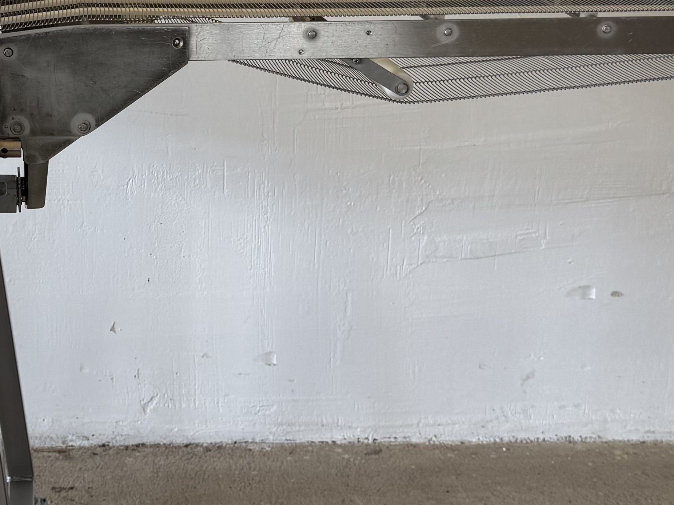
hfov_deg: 25.8
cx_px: 115
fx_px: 1441
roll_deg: +0.3
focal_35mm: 74
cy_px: 223
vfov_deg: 19.9
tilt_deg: -19.3
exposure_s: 1/121
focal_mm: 6.76
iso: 64
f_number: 1.78
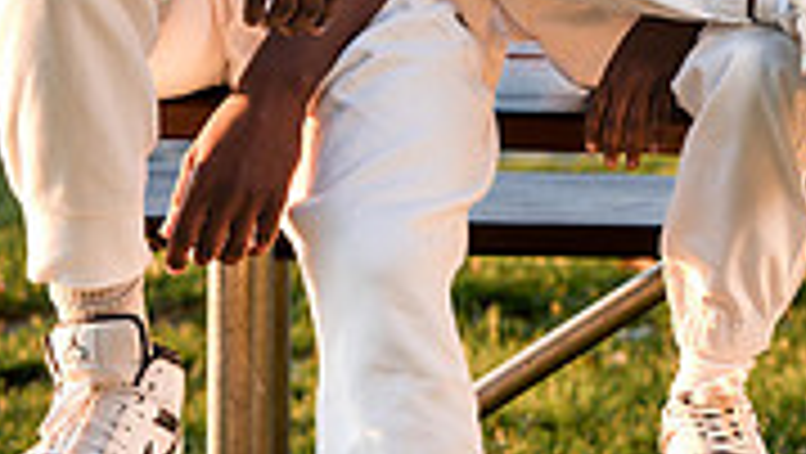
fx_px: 7593
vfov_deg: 3.4
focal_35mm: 355
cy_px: -413
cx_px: 1108
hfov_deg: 6.0
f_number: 2.5
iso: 160
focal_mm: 85
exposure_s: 1/400
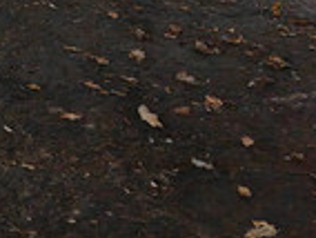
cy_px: -146
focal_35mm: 95
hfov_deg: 17.9
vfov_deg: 14.3
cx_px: -187
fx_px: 869
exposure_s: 1/33
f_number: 1.6
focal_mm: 7.62
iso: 200
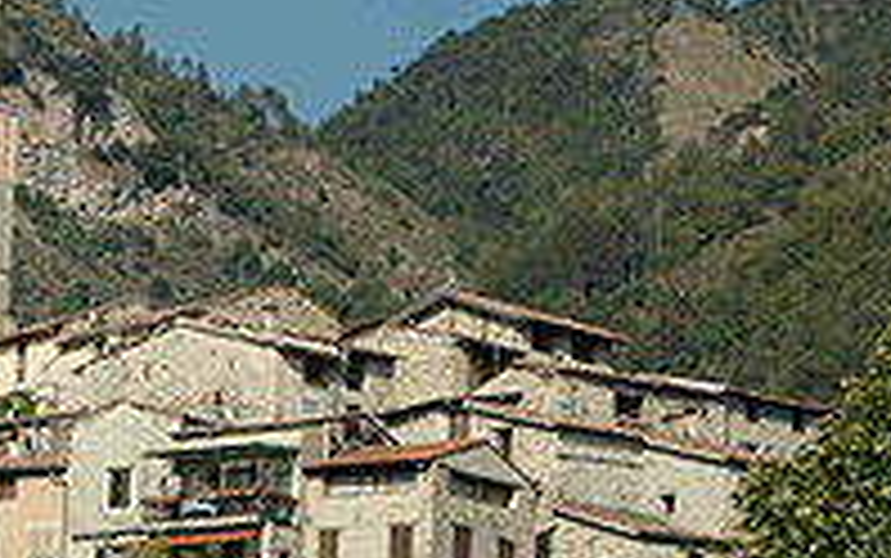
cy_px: 268
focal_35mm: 243
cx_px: 32
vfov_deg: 5.4
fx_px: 5904
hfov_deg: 8.6
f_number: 10
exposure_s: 1/400
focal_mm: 70
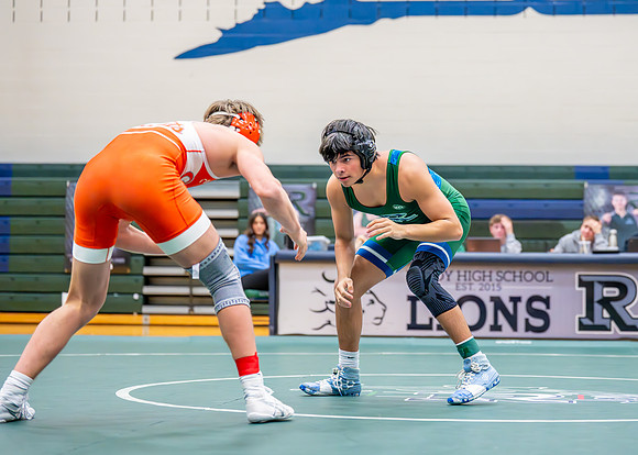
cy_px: 199
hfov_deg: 23.4
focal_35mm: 85
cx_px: 388
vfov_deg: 16.9
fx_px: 1536
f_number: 2.8
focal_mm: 70
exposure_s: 1/1000
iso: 6400
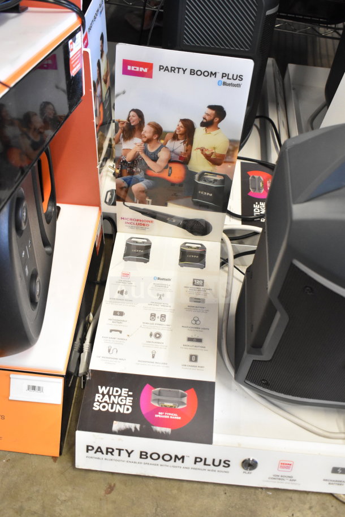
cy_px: 258
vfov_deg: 55.1
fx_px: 496
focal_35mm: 34
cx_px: 172
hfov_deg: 38.4
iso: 2500
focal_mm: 23
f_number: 3.8
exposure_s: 1/40
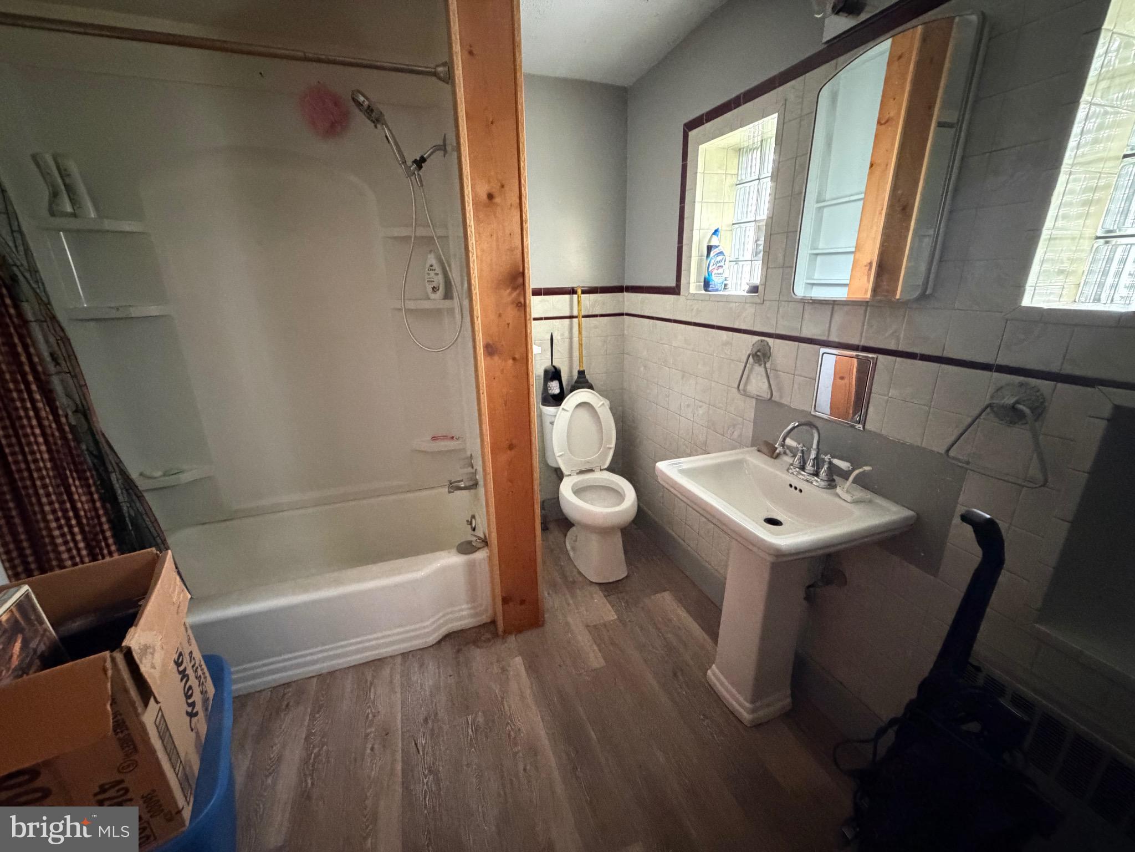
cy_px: 426
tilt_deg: -19.0
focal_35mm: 14
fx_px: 459
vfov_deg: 85.7
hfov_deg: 102.1
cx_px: 568
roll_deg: +2.3
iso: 1250
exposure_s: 1/44
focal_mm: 2.22
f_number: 2.2
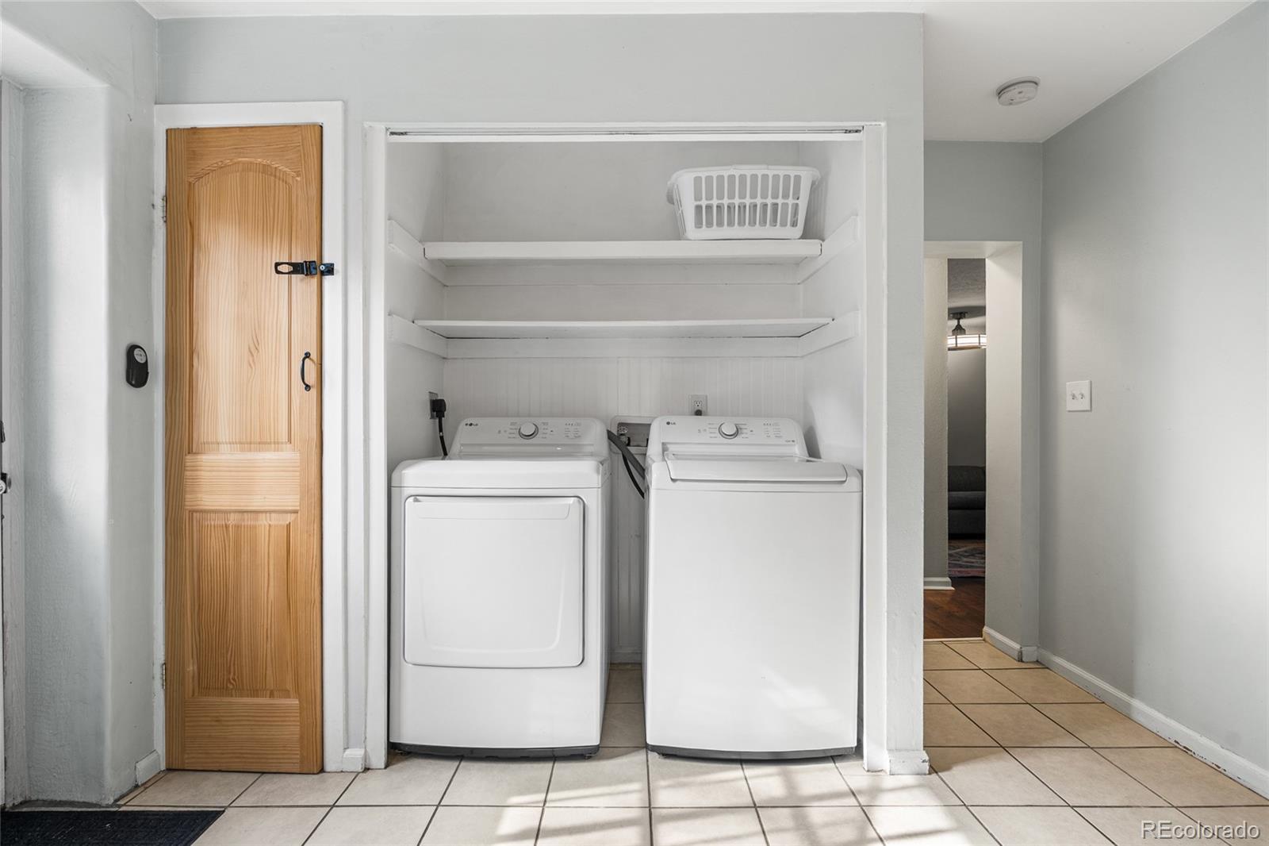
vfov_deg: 73.7
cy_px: 423
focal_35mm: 16
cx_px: 634
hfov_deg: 96.7
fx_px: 564
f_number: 8
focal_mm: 16
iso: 200
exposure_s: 1
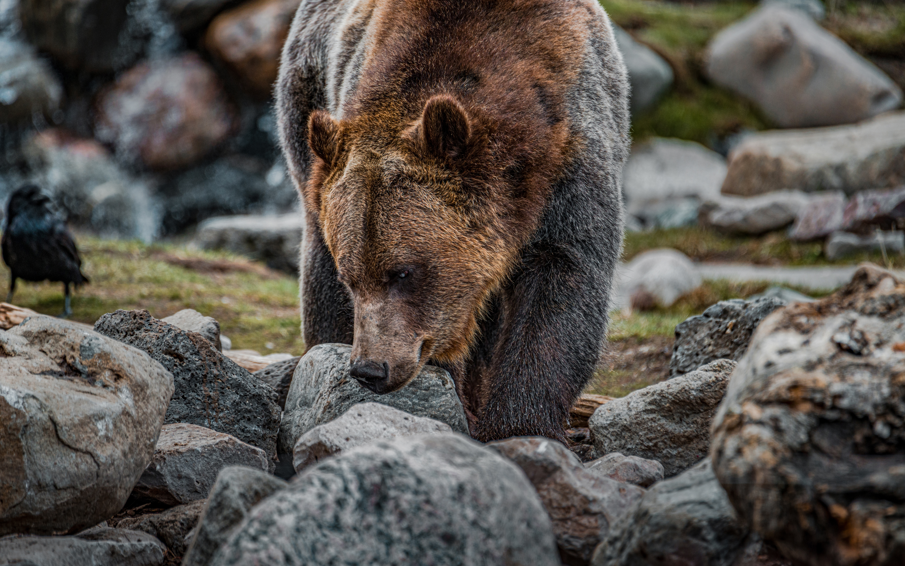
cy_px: 272
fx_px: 10063
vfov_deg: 3.2
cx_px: 452
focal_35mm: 408
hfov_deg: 5.1
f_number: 6.3
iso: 400
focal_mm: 400
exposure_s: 1/500
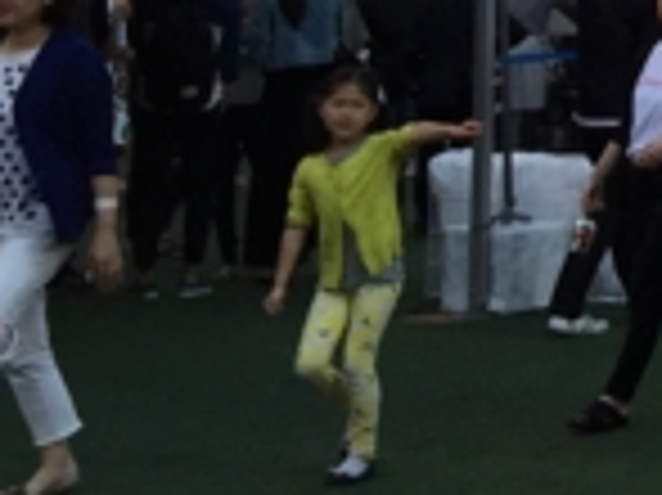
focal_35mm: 158
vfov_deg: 8.9
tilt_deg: +6.7
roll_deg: -1.2
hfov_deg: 10.3
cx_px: 1738
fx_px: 3019
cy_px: -454
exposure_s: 1/1276
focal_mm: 4.15
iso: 32
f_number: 2.2
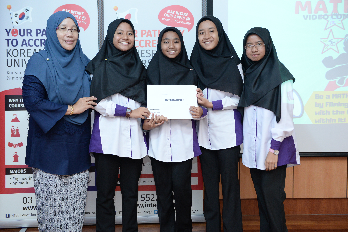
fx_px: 406
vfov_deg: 31.9
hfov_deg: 46.4
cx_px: 174
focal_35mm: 42
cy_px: 116
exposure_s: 1/200
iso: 1600
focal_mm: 42
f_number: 3.2
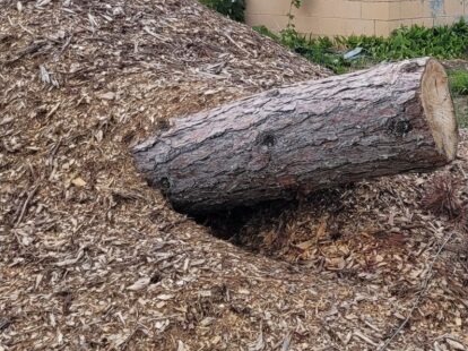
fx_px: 905
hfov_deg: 28.3
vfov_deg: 21.2
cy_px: 9
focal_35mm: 67
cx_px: 385
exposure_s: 1/1799
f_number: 1.8
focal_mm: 5.4
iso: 40
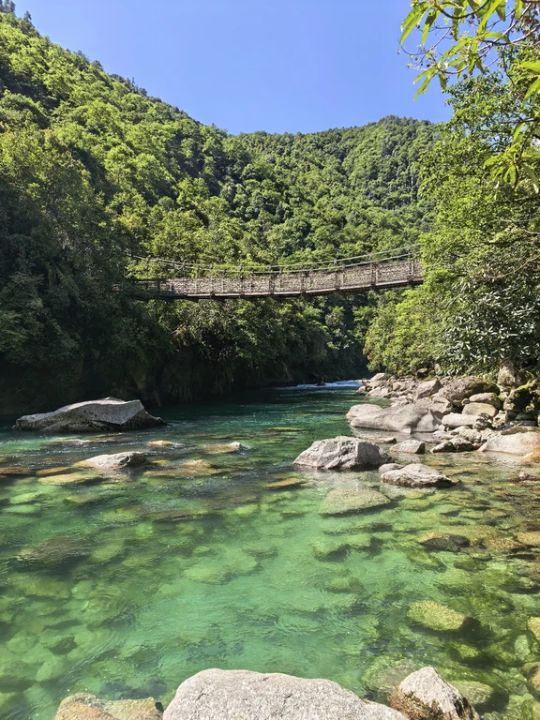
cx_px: 270
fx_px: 499
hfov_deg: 56.8
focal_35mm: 24
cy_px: 360
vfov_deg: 71.6
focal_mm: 5.75
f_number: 2
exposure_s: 1/2358
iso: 50
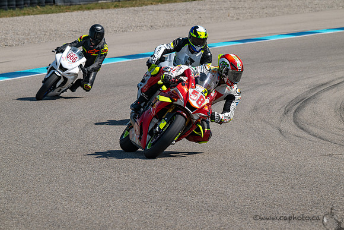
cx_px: 172
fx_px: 2580
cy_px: 115
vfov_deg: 5.1
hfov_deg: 7.6
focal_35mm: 270
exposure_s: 1/1250
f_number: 11
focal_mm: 270
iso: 450
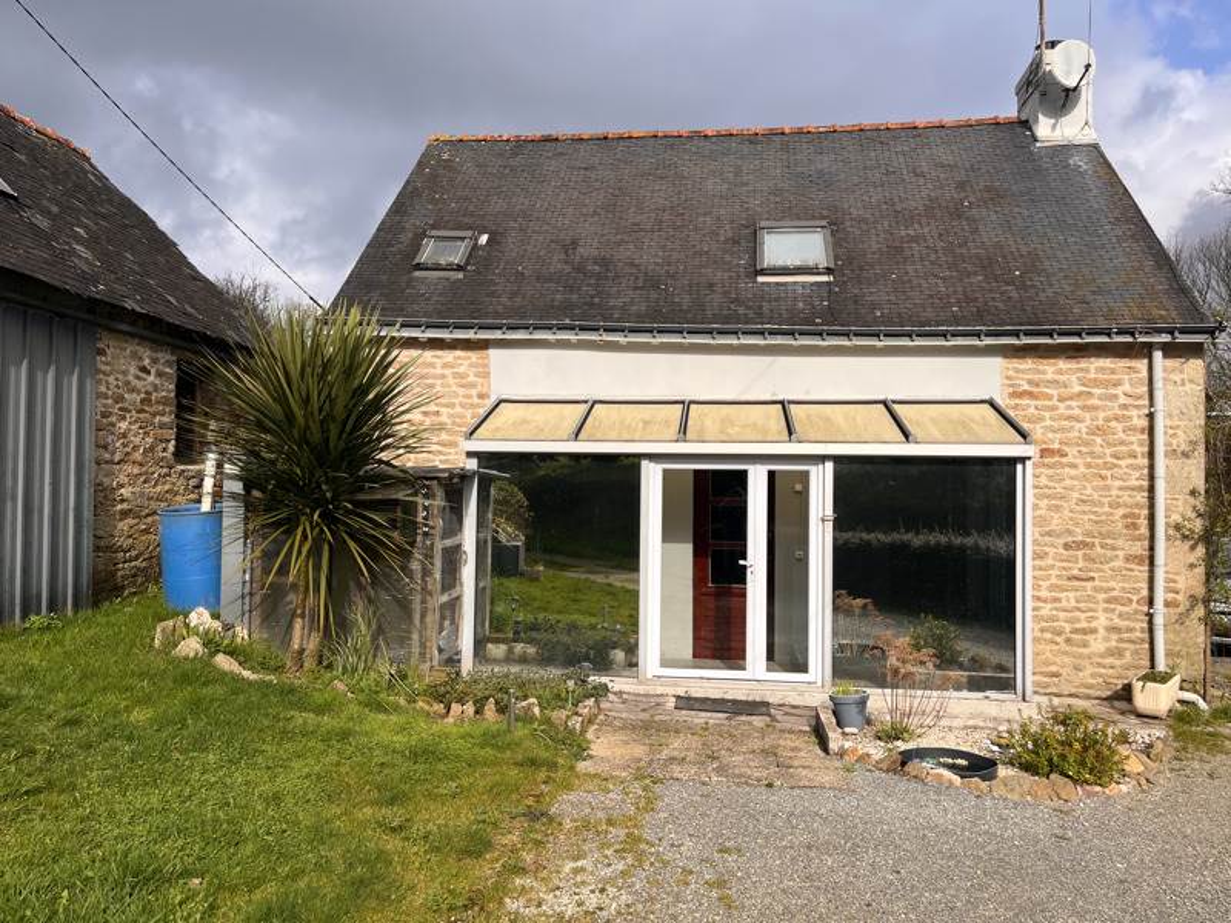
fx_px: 925
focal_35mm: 26
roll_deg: -1.0
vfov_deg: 53.1
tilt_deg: +1.4
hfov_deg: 67.3
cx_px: 616
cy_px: 462
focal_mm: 5.1
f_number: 1.6
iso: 50
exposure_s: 1/3521
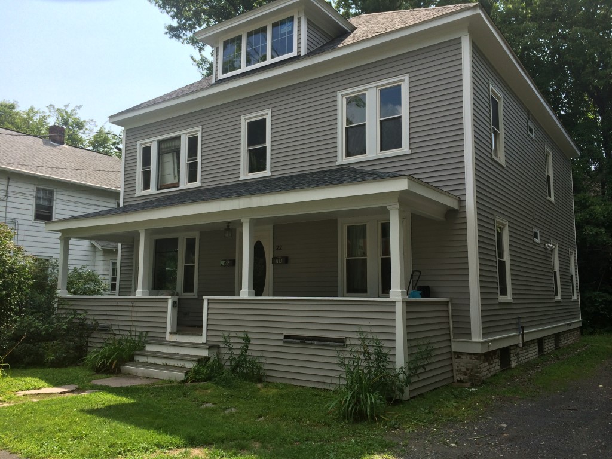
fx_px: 530
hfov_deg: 60.0
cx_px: 306
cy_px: 230
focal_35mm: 30
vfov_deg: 46.8
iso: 32
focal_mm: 4.12
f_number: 2.2
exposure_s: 1/1282
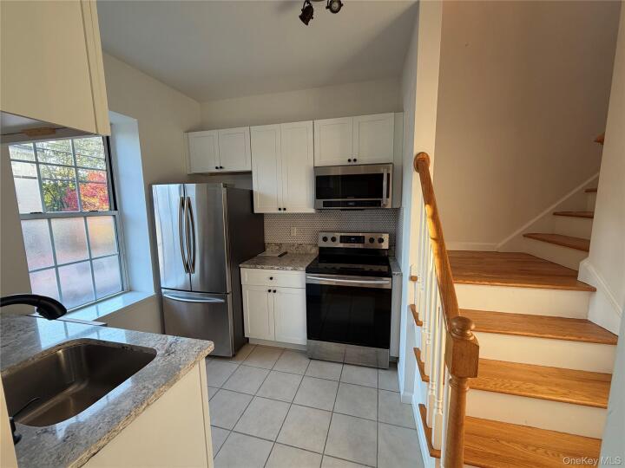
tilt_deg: -7.5
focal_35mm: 14
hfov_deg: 102.1
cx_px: 312
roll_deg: +0.9
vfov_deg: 85.7
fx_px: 253
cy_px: 234
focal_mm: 2.22
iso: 125
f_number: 2.2
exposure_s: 1/120
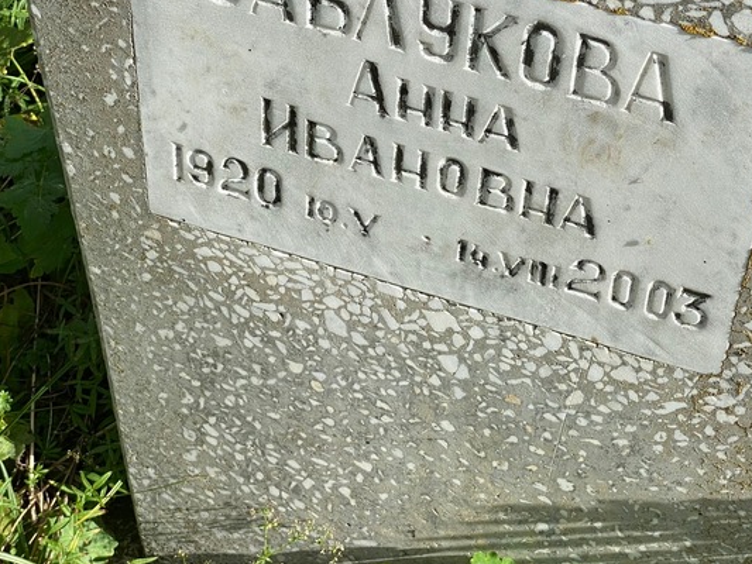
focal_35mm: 78
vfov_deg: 18.8
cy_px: 186
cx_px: 426
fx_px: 1695
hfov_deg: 25.0
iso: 20
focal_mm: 6
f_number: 2
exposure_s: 1/959
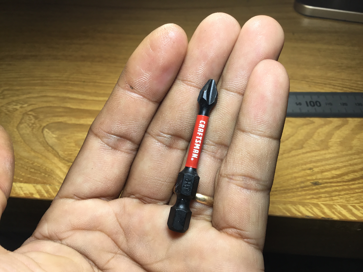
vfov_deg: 45.4
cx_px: 182
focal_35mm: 31
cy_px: 136
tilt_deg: -47.2
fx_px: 325
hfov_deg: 58.4
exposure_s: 1/128
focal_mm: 3.3
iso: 25
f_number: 2.4
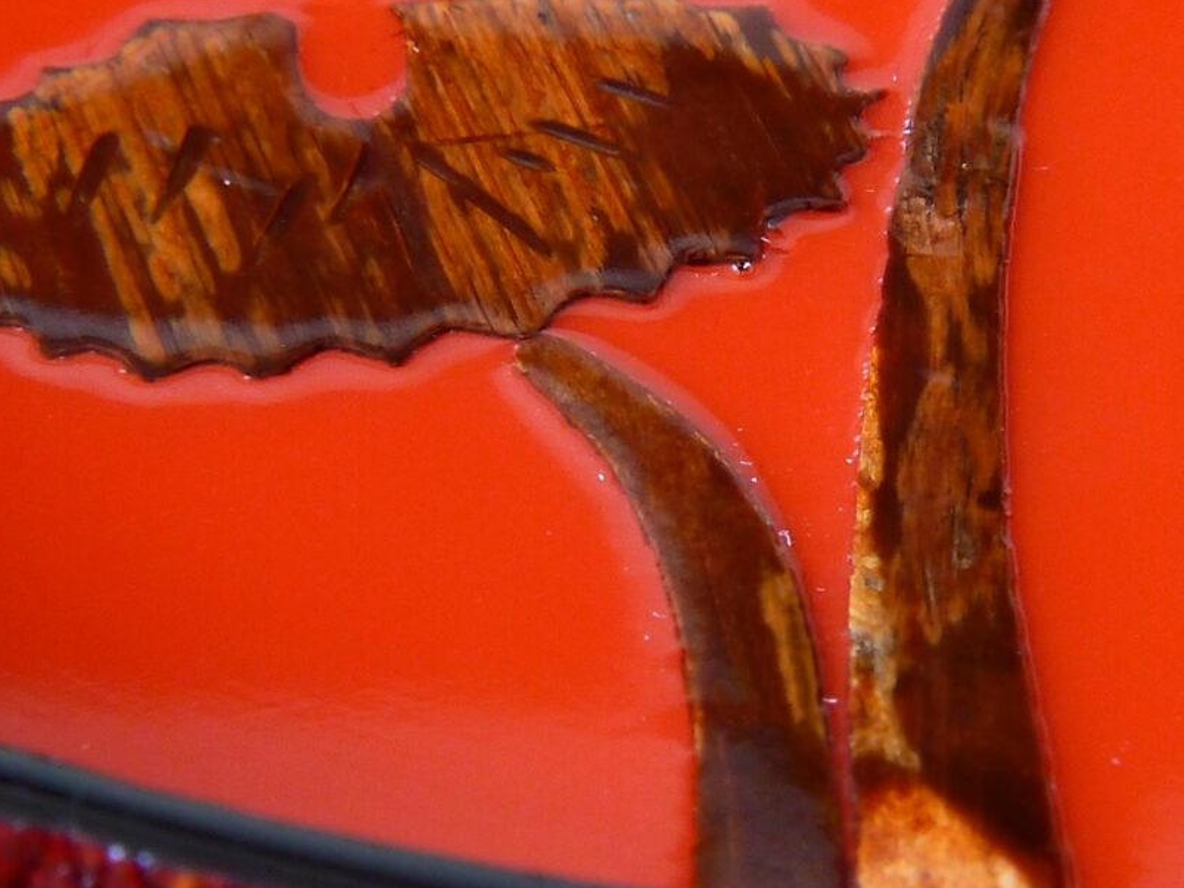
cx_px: 619
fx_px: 5232
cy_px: 112
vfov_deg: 9.7
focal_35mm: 153
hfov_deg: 12.9
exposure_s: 6
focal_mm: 24
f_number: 14
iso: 400
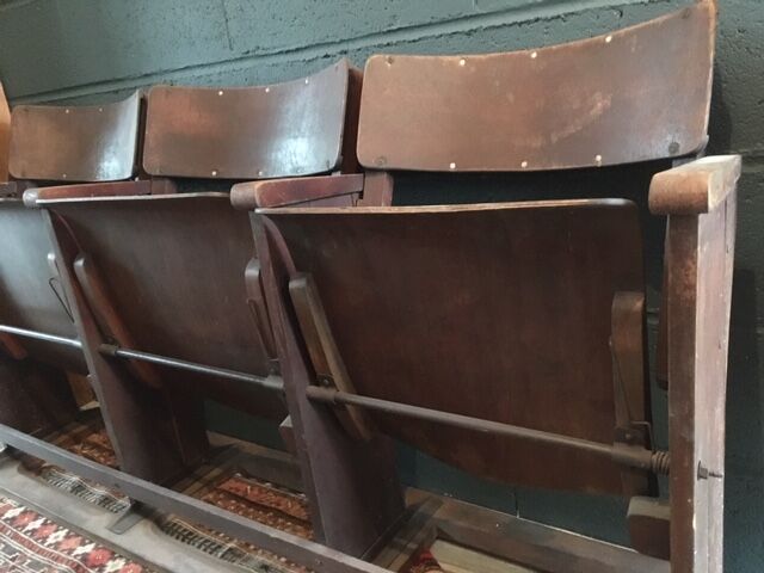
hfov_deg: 61.7
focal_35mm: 29
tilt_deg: -18.4
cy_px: 286
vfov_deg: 48.2
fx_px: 640
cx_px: 382
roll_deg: +7.2
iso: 1250
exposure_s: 1/17
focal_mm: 4.15
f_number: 2.2
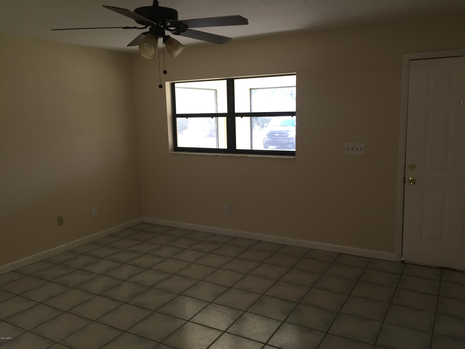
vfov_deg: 48.2
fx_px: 390
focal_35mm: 29
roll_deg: +1.7
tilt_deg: -9.8
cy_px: 174
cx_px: 232
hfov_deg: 61.7
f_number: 2.2
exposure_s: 1/30
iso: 64
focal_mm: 4.15
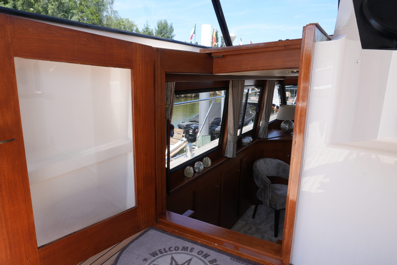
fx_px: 265
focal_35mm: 24
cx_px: 198
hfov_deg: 73.7
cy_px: 132
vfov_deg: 53.1
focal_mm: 16
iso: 200
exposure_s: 1/30
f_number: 16
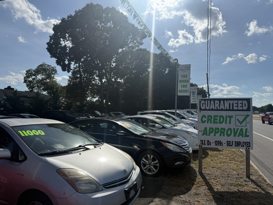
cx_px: 136
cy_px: 102
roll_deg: -0.7
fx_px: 189
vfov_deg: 56.8
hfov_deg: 71.6
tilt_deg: +3.0
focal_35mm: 24
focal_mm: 6.76
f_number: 1.78
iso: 80
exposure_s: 1/14286
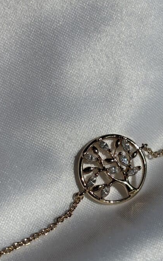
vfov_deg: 24.5
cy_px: 177
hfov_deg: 15.5
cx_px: 115
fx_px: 597
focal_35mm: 84
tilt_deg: -48.3
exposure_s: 1/9901
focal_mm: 5.96
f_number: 1.6
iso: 25
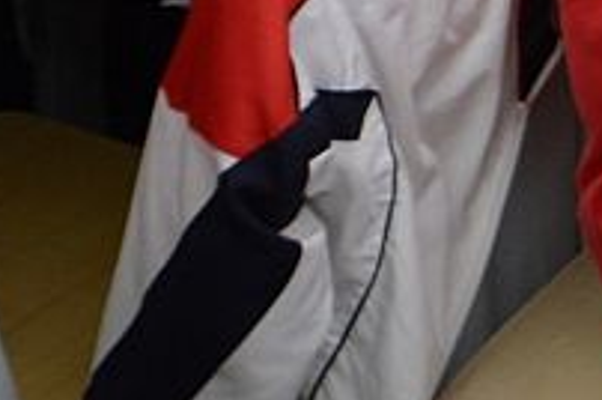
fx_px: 1786
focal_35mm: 107
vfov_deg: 10.3
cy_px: -673
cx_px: 1386
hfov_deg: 14.1
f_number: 2.8
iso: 800
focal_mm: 18
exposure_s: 1/125
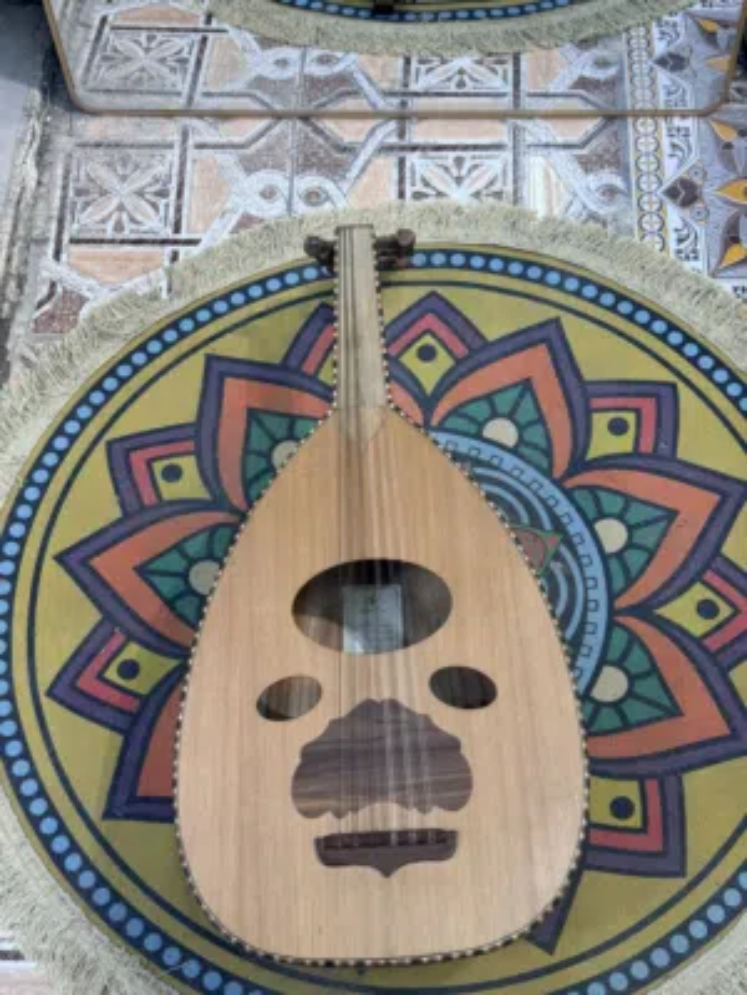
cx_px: 374
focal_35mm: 48
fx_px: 1381
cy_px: 498
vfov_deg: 39.7
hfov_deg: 30.3
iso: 64
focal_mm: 6.76
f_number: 1.78
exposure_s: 1/101
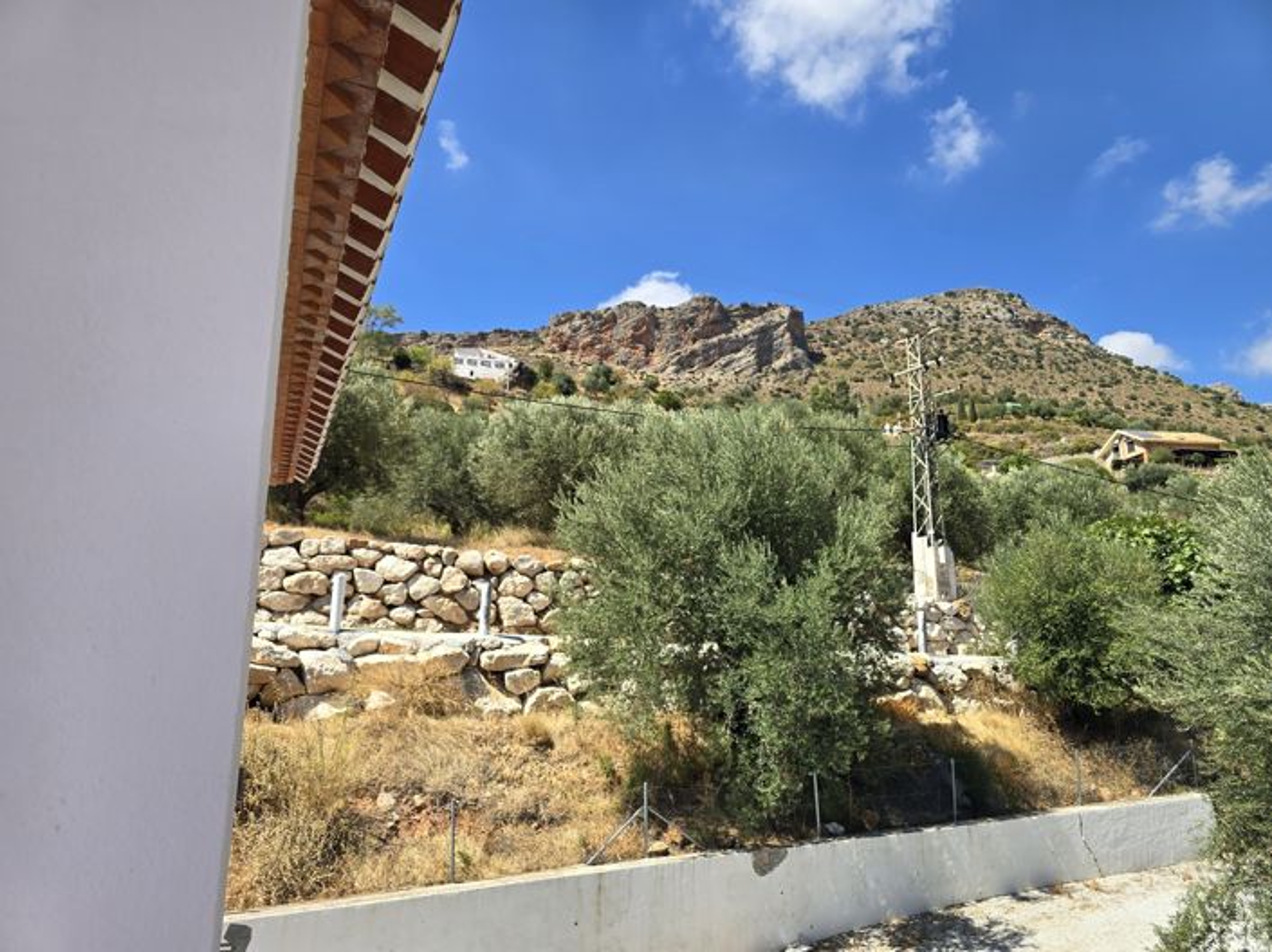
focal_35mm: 23
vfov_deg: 58.8
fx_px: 845
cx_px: 636
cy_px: 476
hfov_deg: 74.0
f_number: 1.7
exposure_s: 1/594
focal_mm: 6.3
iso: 12
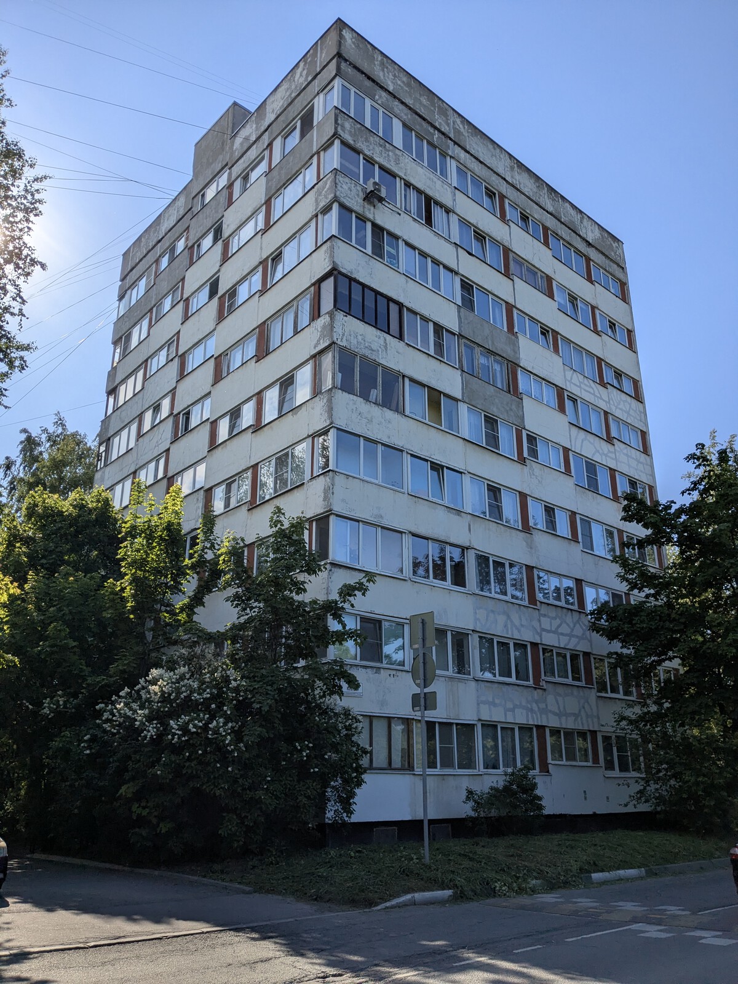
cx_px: 369
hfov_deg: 51.4
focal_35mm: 27
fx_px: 768
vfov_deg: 65.3
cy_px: 492
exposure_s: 1/4673
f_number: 1.73
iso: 39
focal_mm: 4.38
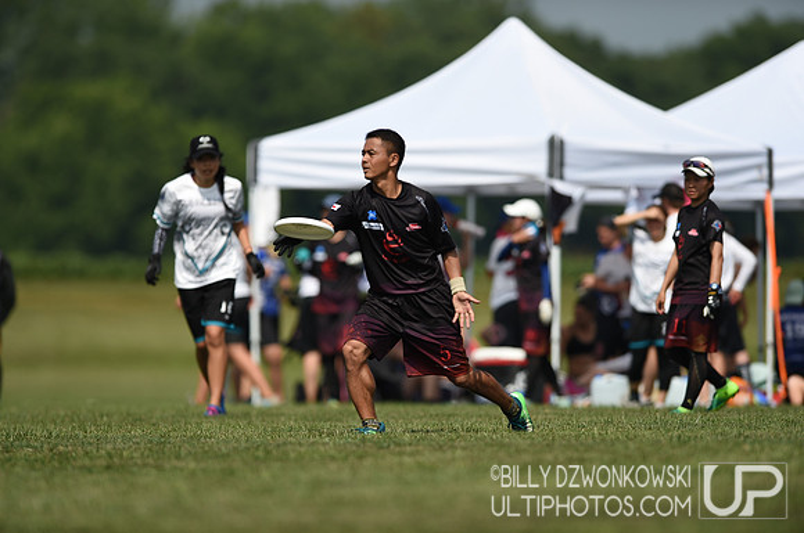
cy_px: 266
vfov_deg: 3.4
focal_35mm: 400
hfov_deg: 5.2
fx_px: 8921
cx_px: 402
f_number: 4
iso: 100
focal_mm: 400
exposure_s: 1/2500
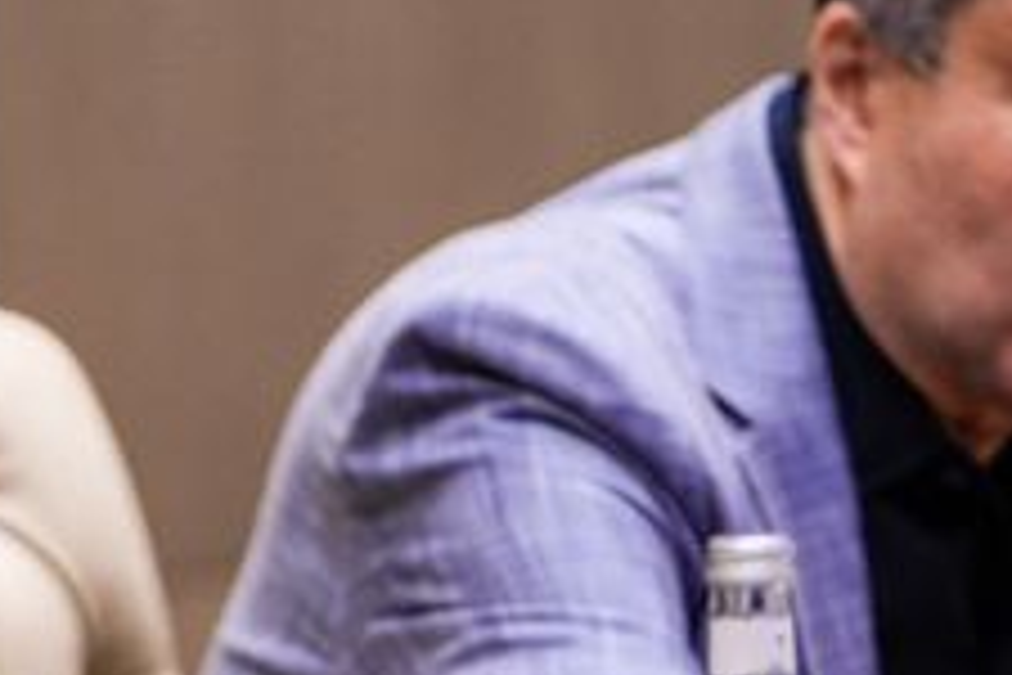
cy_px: 387
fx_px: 17849
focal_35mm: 635
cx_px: 29
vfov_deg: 2.2
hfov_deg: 3.2
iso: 400
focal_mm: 136
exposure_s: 1/100
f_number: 2.8
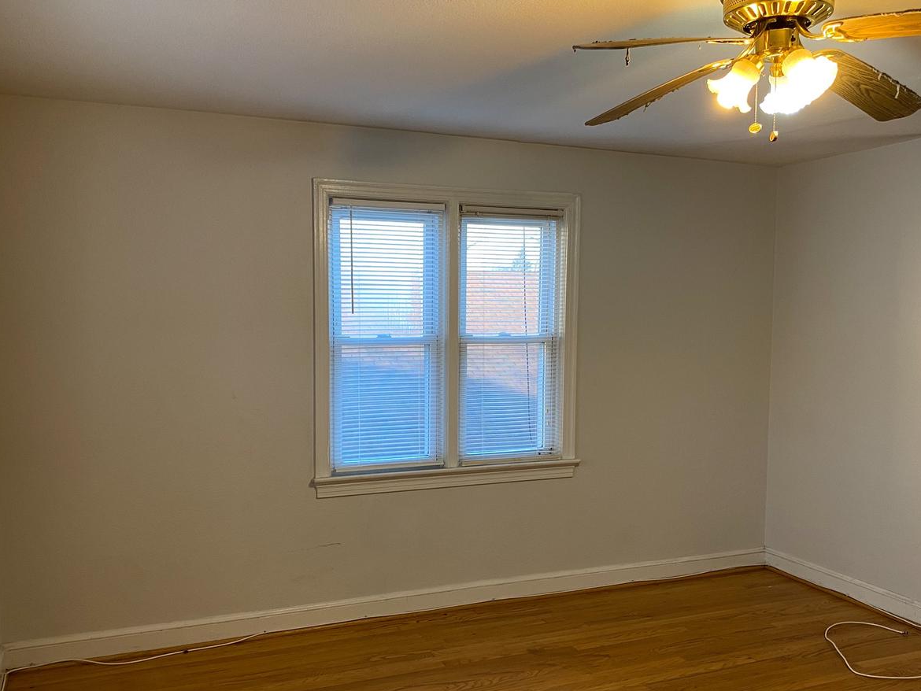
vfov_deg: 44.1
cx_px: 446
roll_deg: -0.8
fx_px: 852
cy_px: 387
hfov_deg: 56.8
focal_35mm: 32
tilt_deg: -5.2
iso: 100
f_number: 1.8
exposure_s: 1/60
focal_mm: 4.25
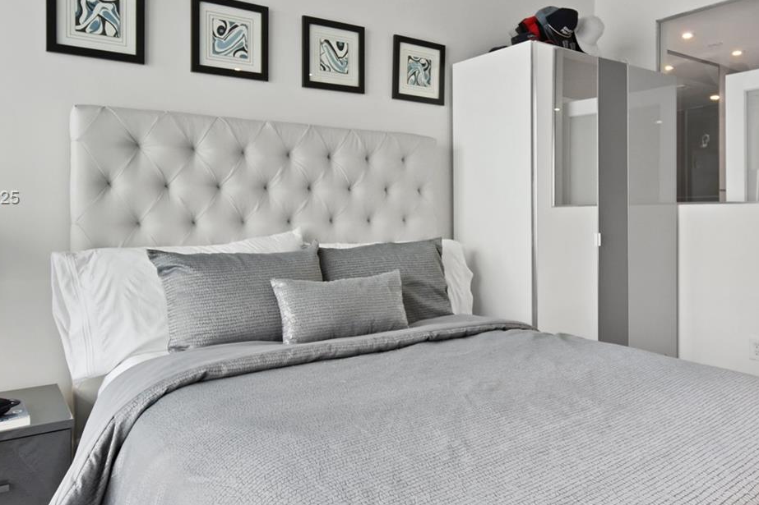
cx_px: 414
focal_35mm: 26
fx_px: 548
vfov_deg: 49.2
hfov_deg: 69.3
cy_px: 199
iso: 640
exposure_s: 1/15
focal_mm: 10
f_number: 4.5
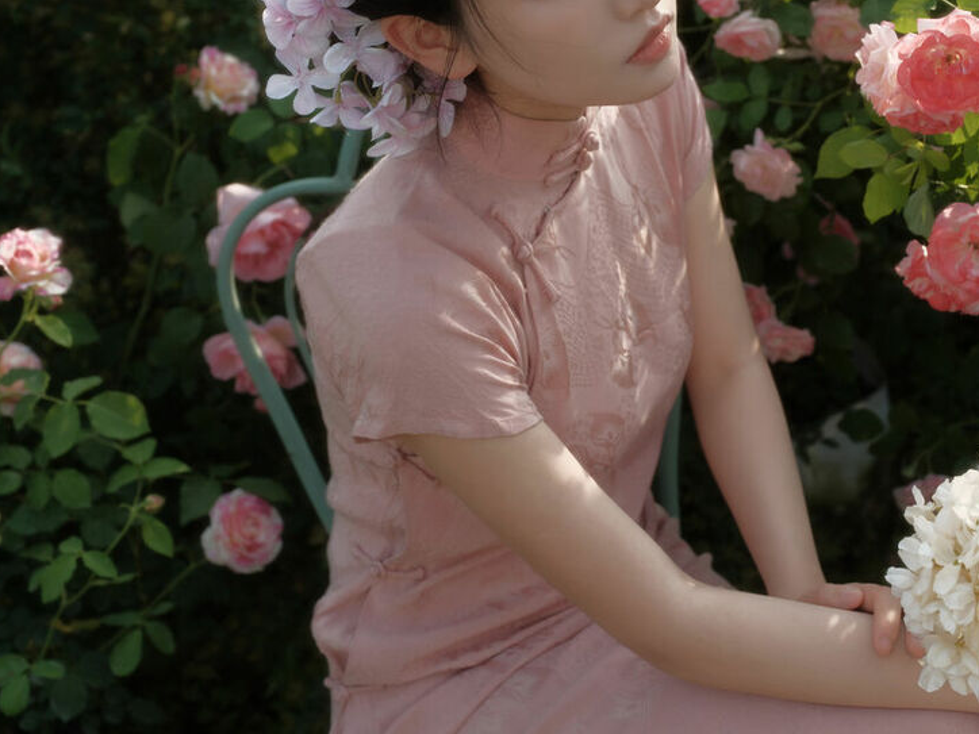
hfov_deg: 33.2
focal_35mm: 58
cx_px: 529
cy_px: 239
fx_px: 1640
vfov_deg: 25.1
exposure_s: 1/320
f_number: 5
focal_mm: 50
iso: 250
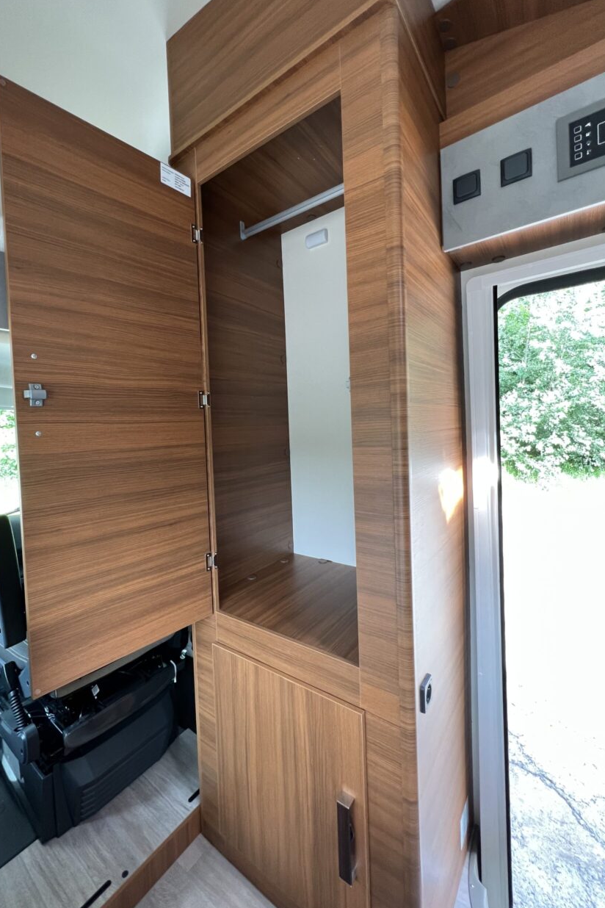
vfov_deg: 104.2
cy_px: 443
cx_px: 262
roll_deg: -0.3
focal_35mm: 14
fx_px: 353
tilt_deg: -1.2
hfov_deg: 80.8
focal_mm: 1.57
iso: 200
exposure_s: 1/99
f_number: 1.8
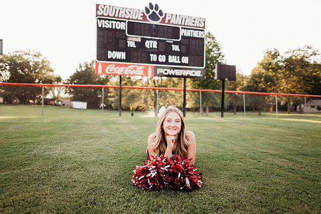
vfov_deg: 50.9
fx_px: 225
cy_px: 107
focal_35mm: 25
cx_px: 156
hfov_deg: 71.0
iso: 125
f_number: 2
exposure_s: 1/500
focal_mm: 24
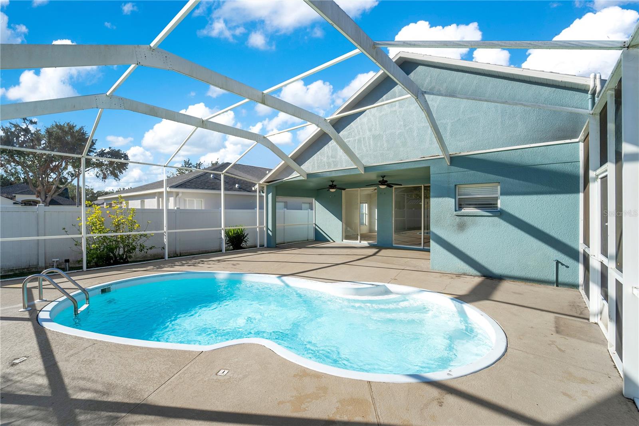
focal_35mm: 14
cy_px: 213
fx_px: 248
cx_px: 320
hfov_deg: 104.3
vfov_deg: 81.2
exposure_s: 1/640
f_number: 5
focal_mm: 14
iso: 100
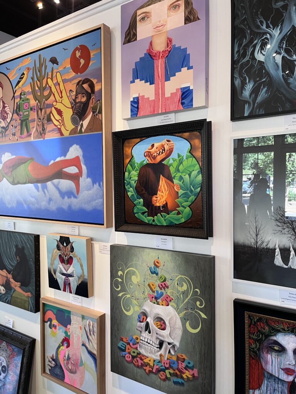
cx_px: 148
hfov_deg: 53.1
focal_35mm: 26
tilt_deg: -2.3
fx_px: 296
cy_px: 197
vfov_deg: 67.3
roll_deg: -0.3
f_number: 1.6
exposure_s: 1/60
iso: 100
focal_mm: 5.1
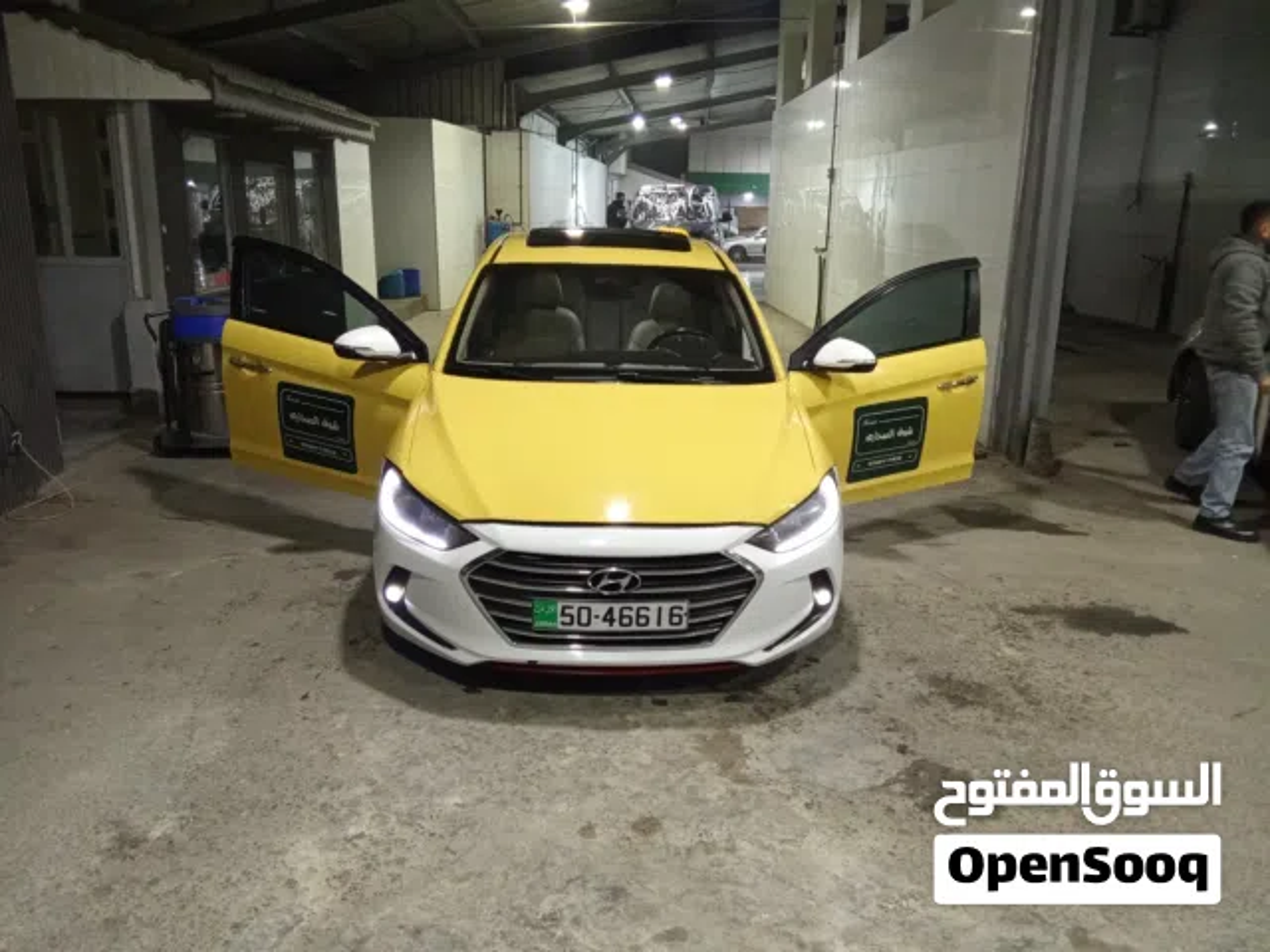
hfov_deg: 63.4
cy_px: 476
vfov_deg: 49.7
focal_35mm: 28
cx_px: 635
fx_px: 1027
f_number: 2
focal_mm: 2.78
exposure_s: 1/33.3
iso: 400
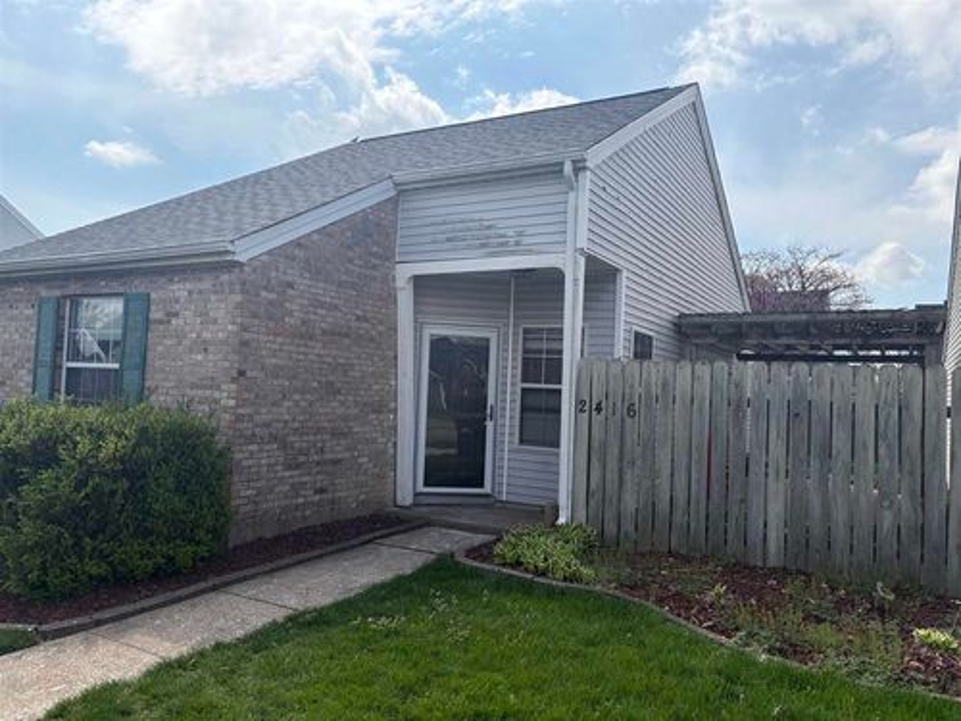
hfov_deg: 67.3
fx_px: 722
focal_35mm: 26
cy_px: 360
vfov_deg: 53.1
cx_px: 480
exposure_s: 1/6329
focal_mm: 5.96
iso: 64
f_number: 1.6
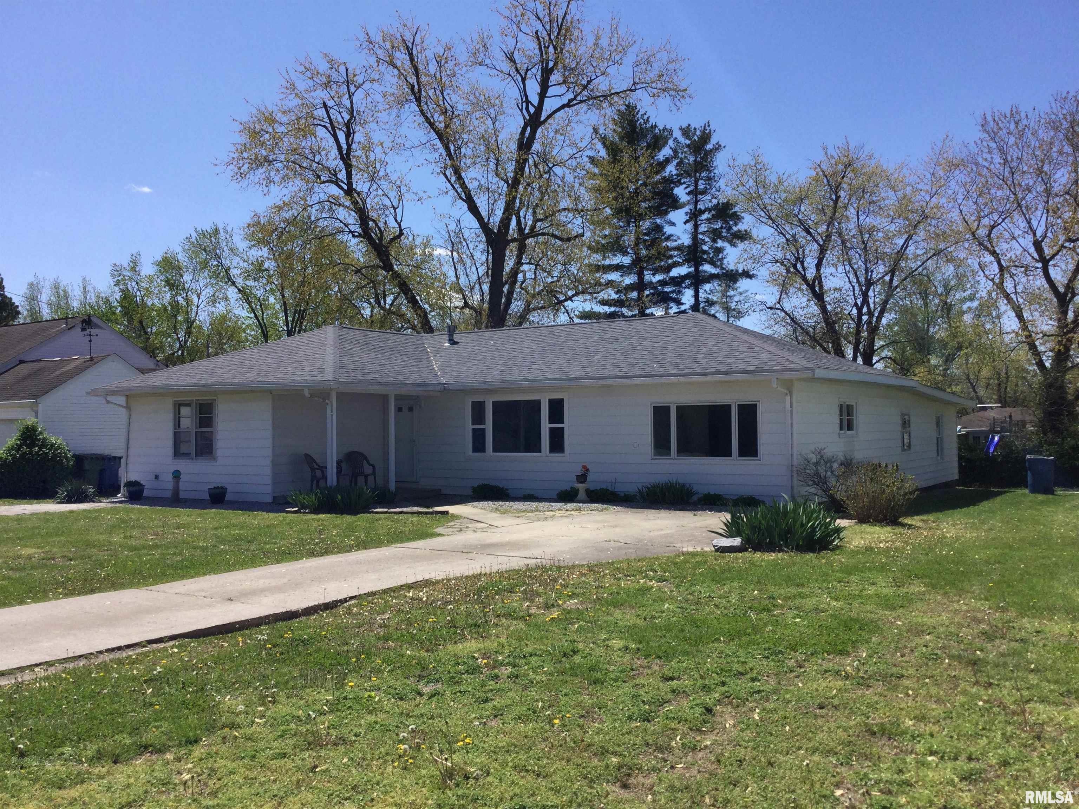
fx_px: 966
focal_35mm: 31
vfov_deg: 45.4
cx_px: 540
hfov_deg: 58.4
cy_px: 404
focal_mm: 3.3
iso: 25
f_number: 2.4
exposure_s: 1/1481
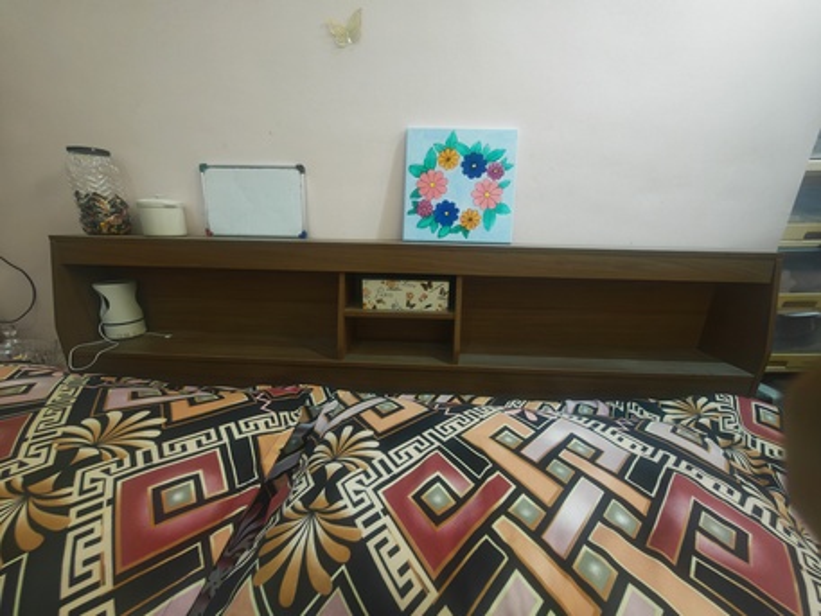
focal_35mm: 12
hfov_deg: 110.5
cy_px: 308
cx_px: 410
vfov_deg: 94.5
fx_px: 285
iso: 640
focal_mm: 1.82
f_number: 2
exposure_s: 1/30
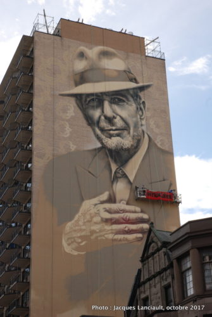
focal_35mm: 72
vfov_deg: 28.0
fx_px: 634
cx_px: 106
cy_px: 158
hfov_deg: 19.0
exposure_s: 1/400
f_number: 10
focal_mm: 48
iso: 400
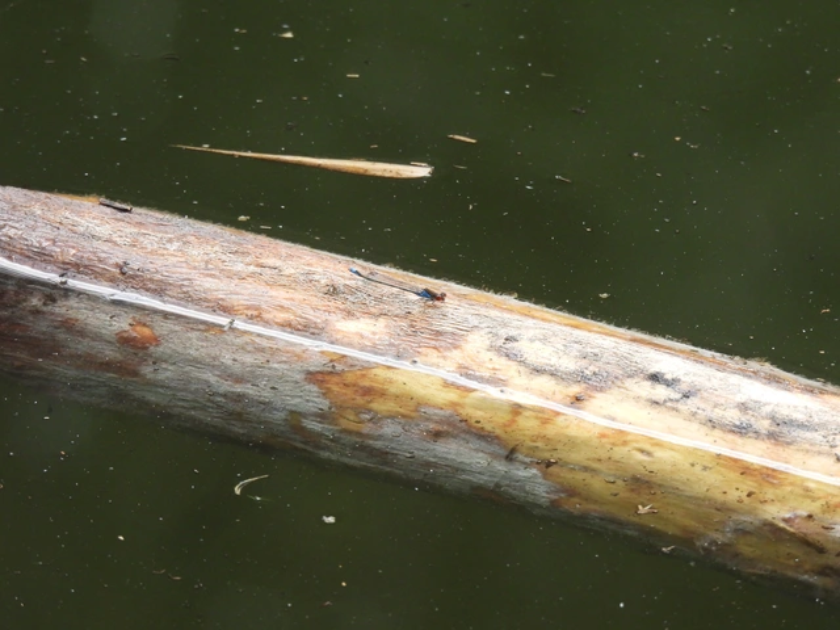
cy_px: 315
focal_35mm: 800
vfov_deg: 1.9
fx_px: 19413
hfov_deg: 2.5
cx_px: 420
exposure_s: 1/250
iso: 400
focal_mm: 143
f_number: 5.6
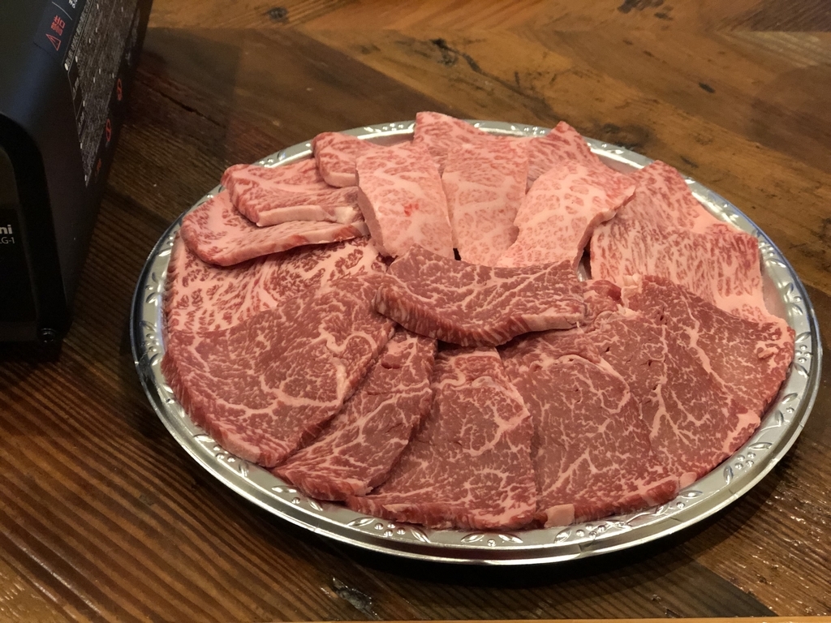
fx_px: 1368
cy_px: 312
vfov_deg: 25.7
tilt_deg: -41.4
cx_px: 416
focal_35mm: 57
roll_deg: -2.4
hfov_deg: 33.8
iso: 640
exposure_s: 1/30
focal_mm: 6.6
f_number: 2.8
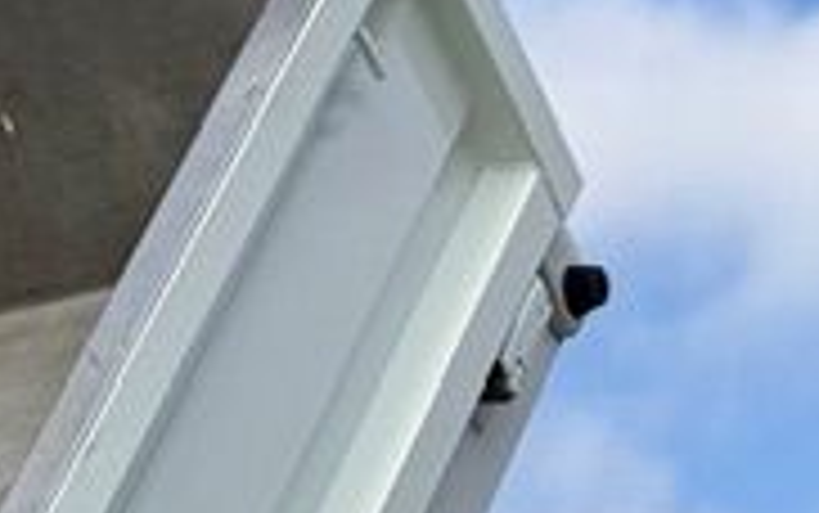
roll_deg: -0.4
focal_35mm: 179
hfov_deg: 11.4
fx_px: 3998
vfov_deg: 6.4
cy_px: 1786
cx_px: -189
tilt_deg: -3.5
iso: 80
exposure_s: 1/4975
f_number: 1.78
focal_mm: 6.76
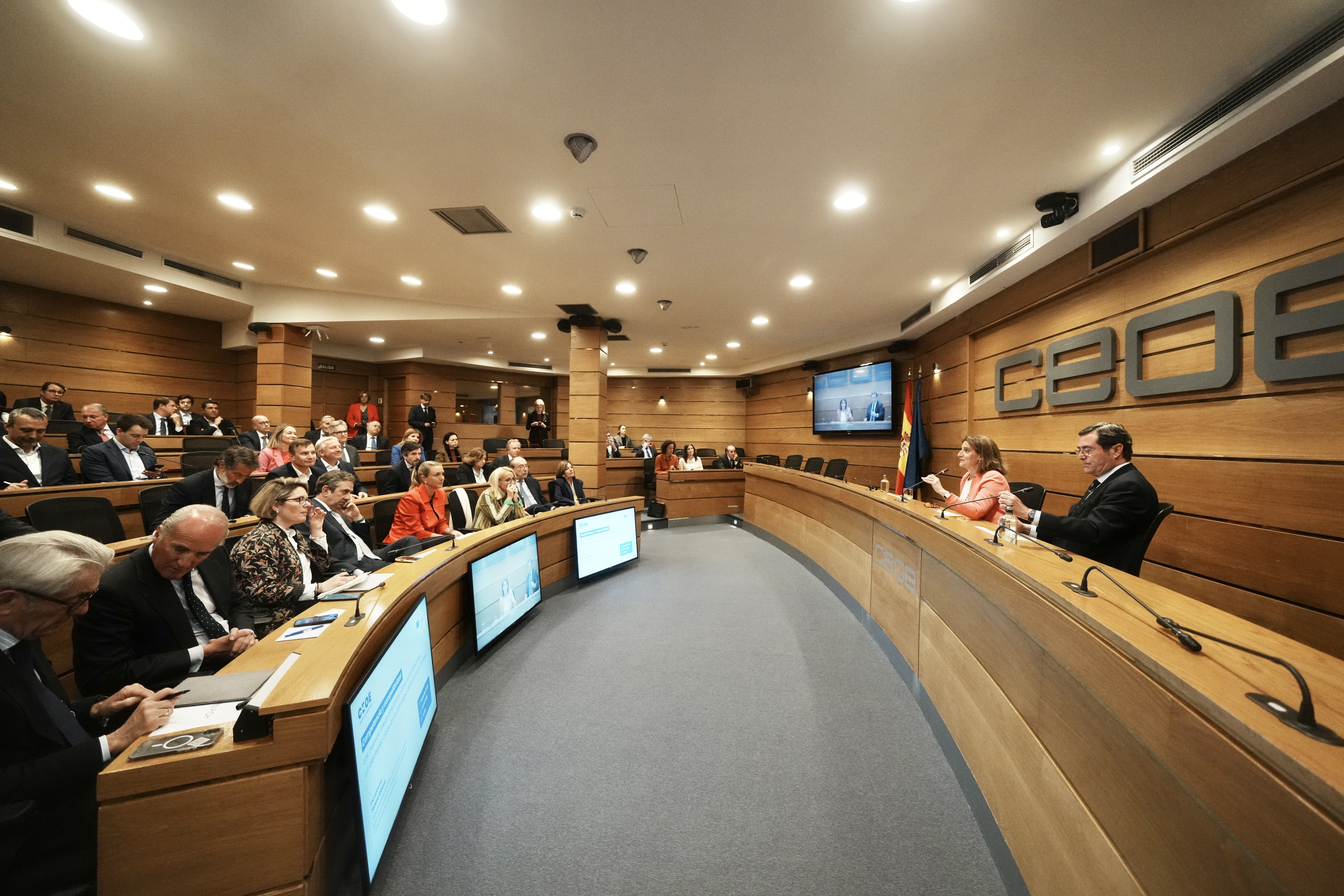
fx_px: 448
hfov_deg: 112.6
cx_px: 672
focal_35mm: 12
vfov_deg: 90.0
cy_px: 448
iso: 4000
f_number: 4
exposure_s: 1/200
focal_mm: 12
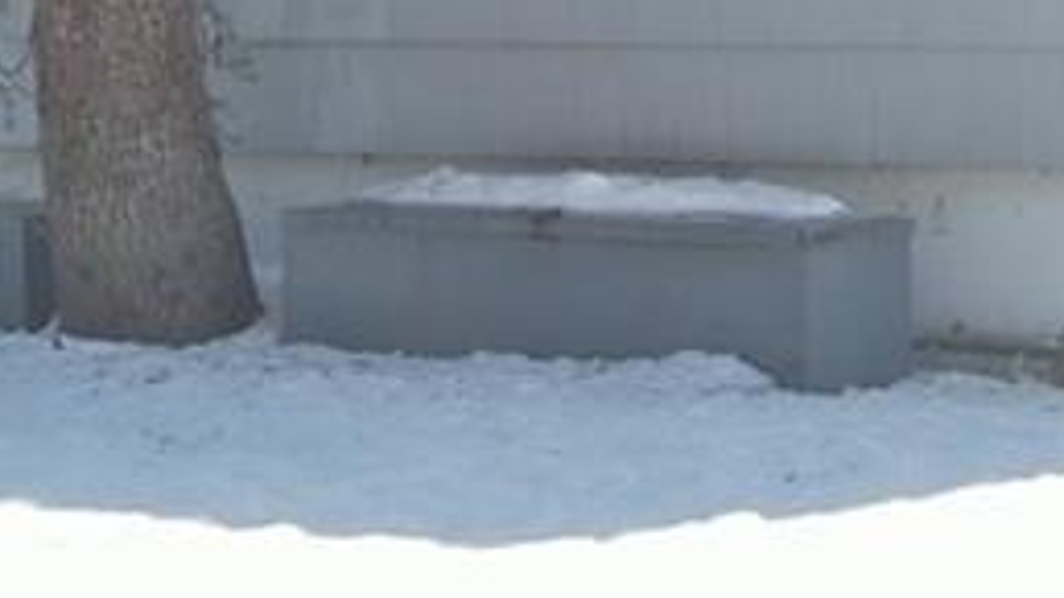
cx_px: 561
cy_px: -87
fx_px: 5446
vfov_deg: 6.3
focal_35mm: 193
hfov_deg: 11.2
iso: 100
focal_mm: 31
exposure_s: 1/200
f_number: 7.1
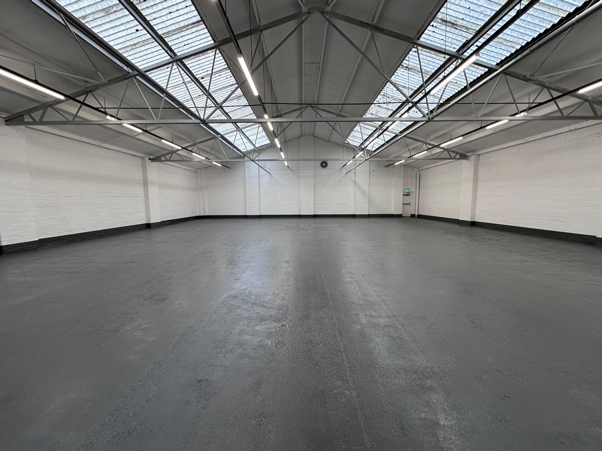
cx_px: 301
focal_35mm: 14
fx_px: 244
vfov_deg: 85.7
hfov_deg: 102.1
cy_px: 226
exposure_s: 1/100
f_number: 2.2
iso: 64
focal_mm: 2.22
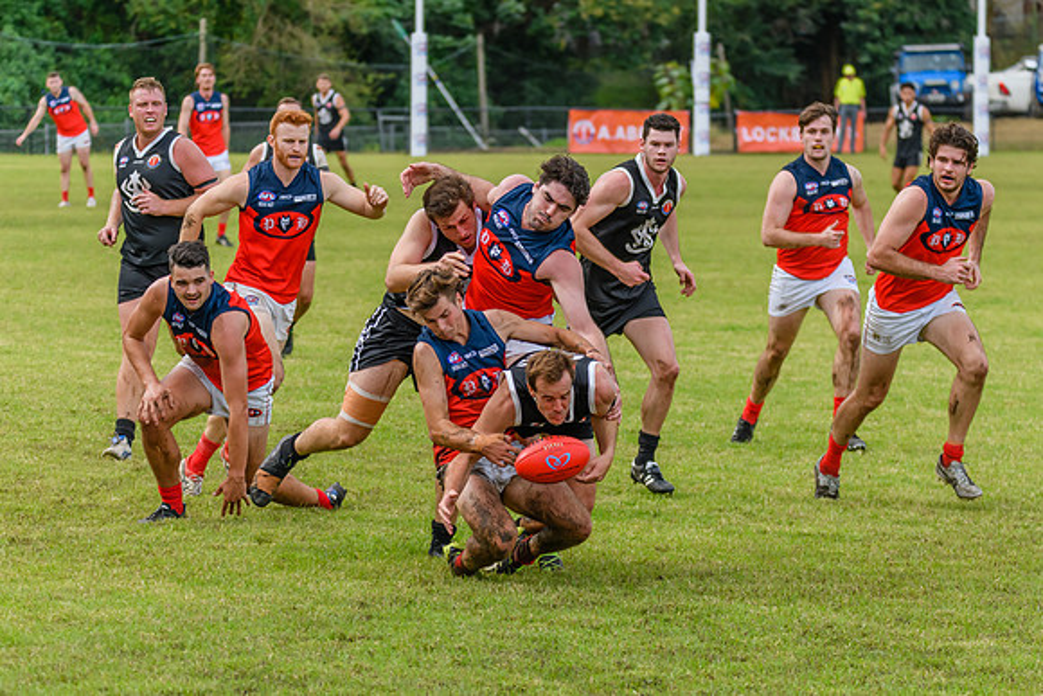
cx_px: 588
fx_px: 6066
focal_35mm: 209
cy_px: 335
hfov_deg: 9.8
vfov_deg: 6.6
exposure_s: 1/2000
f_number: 5
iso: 1000
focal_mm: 150
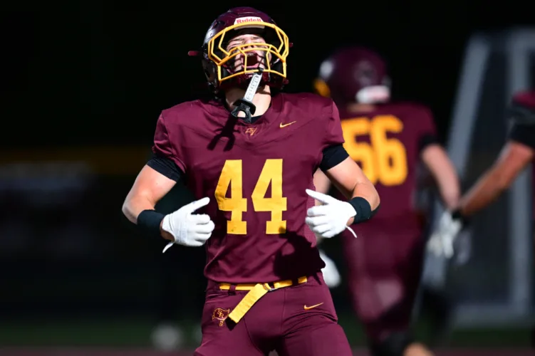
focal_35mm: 400
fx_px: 5942
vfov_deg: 3.4
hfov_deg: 5.2
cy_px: 178
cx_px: 268
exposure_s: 1/1000
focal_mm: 400
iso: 5000
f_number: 3.2
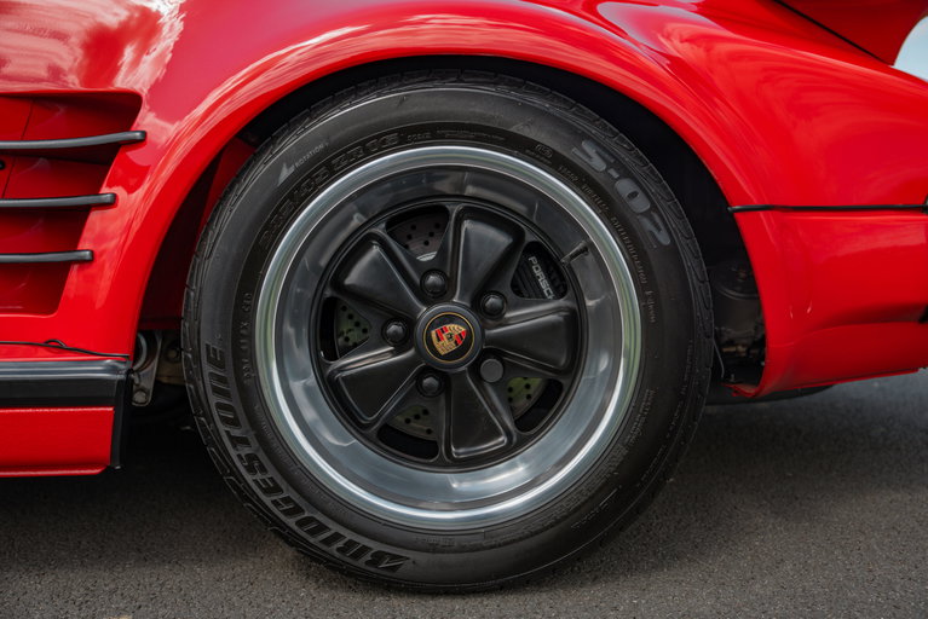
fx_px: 851
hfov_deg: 57.2
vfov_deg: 40.0
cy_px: 310
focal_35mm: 33
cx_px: 464
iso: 100
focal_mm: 33
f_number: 2.8
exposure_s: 1/640
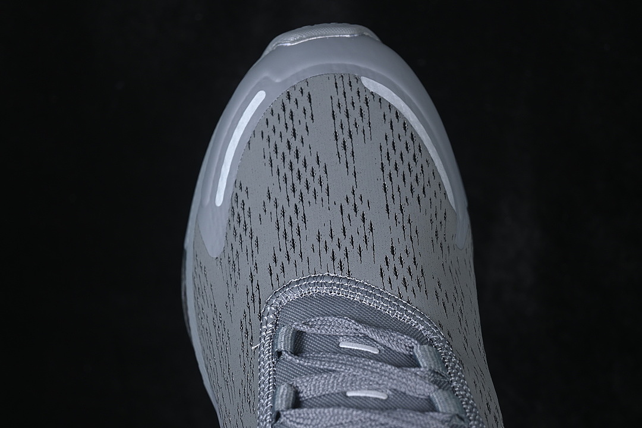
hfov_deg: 27.0
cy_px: 214
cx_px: 321
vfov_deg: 18.2
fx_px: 1337
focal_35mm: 75
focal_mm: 50
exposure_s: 1/50
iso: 160
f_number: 6.3
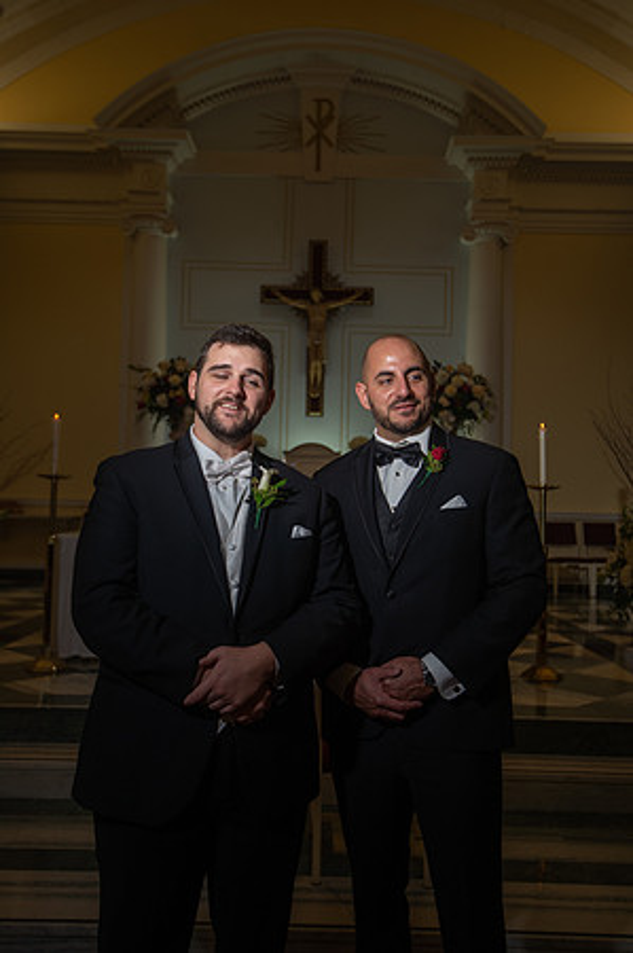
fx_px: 925
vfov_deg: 54.5
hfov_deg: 37.8
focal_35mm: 35
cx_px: 316
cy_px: 476
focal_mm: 35
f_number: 4
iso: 200
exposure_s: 1/125
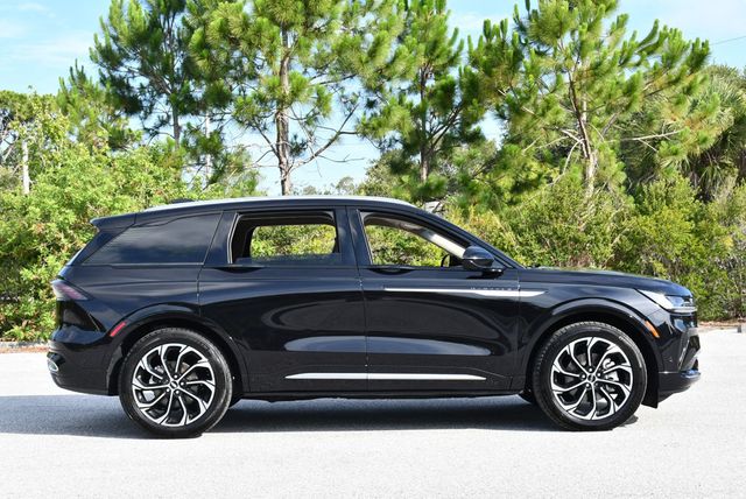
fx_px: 1161
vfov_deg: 24.2
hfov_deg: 35.6
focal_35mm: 56
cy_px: 250
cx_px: 373
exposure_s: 1/250
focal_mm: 28
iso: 200
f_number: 7.1
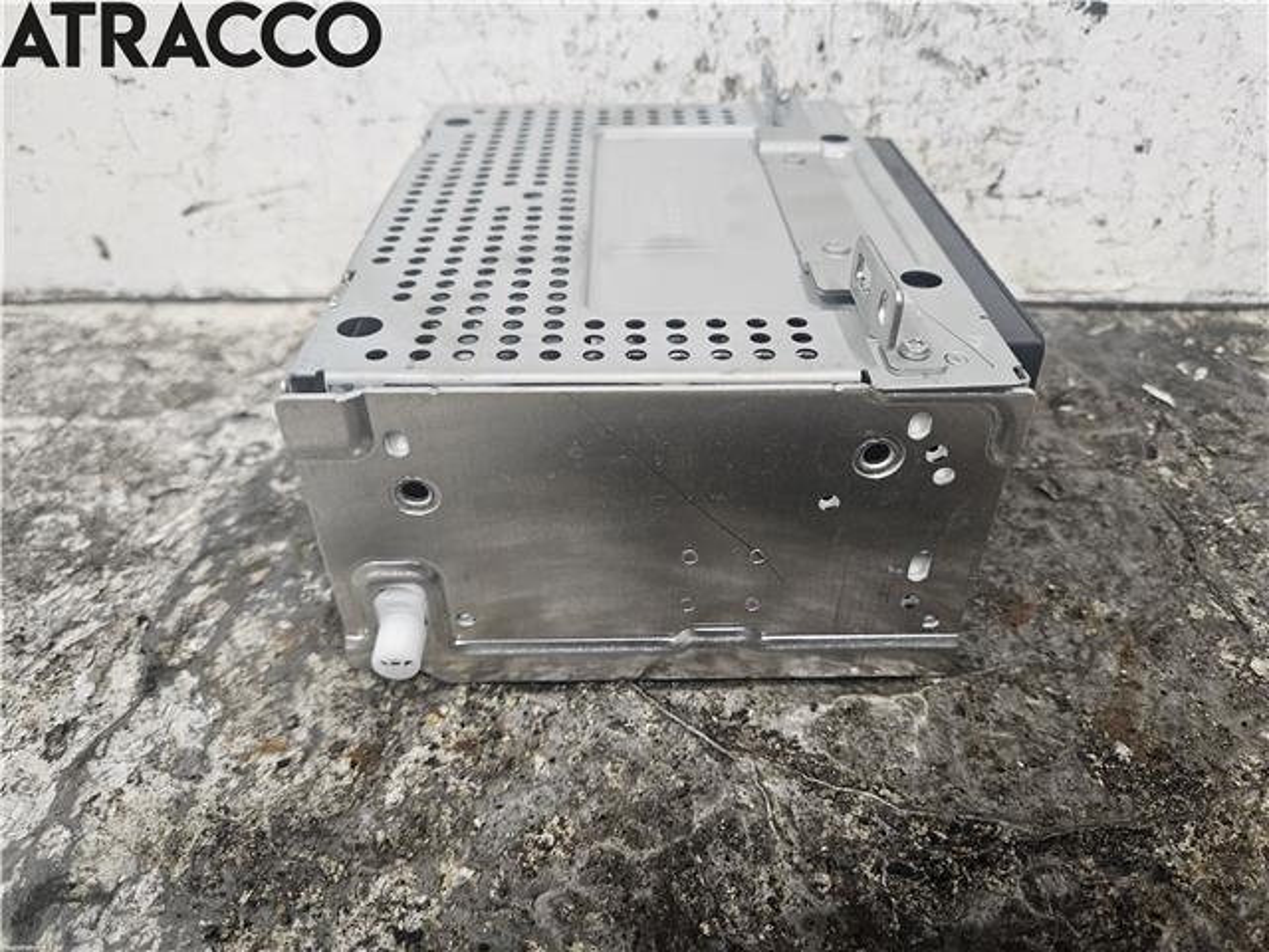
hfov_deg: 73.9
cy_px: 476
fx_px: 843
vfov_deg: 58.9
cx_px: 634
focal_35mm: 23
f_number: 1.8
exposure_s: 1/100
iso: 500
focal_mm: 5.4
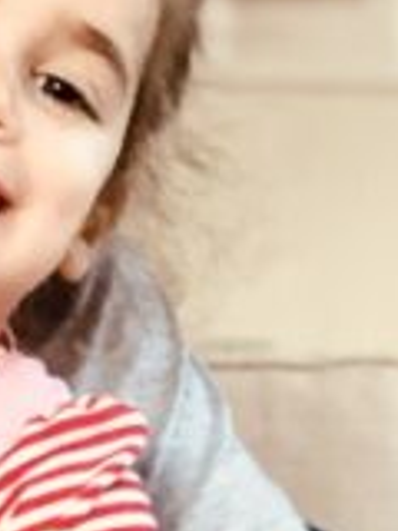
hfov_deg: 4.4
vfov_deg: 5.9
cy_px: 913
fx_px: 5090
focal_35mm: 332
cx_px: -365
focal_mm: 6
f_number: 2.4
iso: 160
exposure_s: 1/8
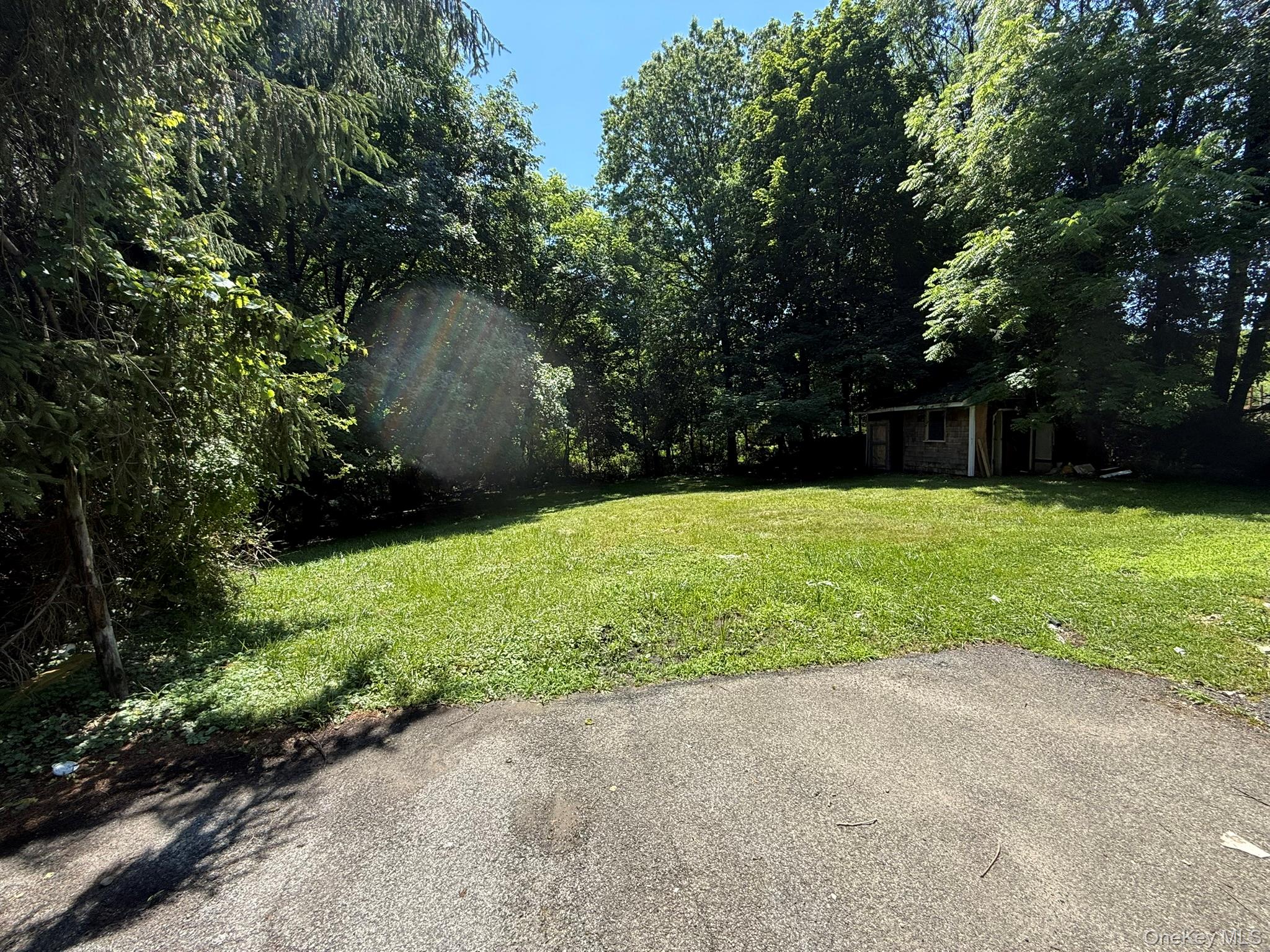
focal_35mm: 14
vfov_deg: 85.7
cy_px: 476
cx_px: 635
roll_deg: +0.9
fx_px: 514
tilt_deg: -4.0
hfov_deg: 102.1
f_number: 2.2
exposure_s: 1/679
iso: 50
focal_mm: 2.22
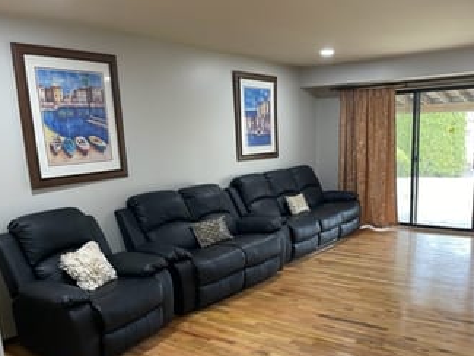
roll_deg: +1.4
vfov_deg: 44.0
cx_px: 277
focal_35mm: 32
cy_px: 214
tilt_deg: -12.4
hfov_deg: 56.5
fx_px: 438
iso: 160
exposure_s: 1/60
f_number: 1.6
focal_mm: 5.1
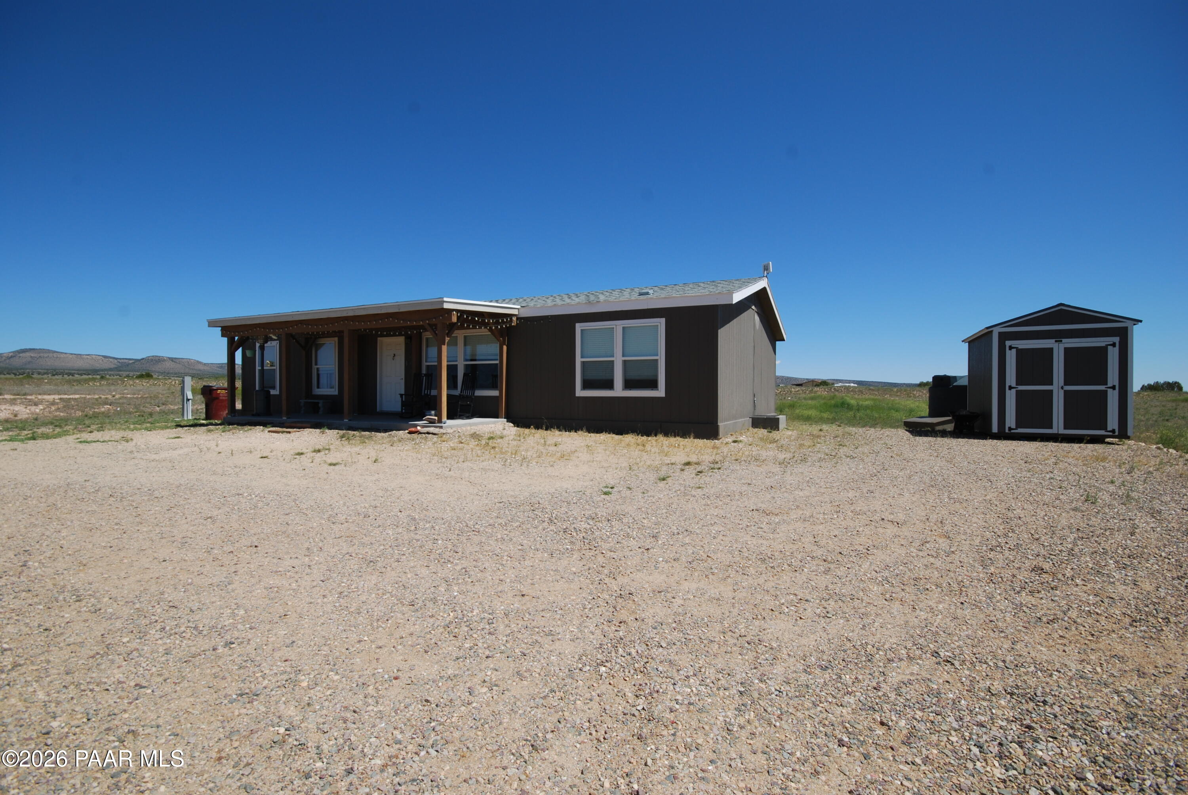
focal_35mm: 16
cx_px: 594
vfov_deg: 72.2
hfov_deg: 94.9
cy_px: 398
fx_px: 545
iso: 100
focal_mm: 11
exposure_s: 1/200
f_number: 10
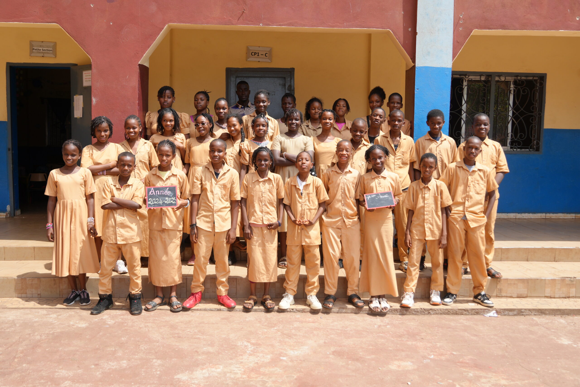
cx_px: 290
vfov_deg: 38.4
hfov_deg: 55.1
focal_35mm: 34
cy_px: 194
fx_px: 556
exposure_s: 1/500
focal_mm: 23
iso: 100
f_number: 4.5
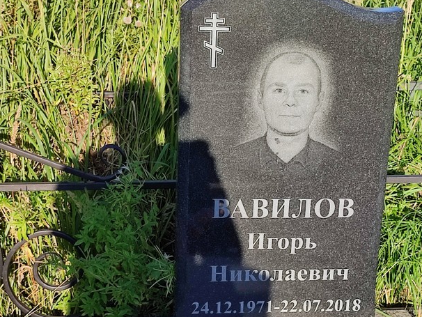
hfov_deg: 55.3
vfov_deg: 42.9
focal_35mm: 33
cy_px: 172
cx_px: 227
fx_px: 402
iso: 50
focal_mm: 6.04
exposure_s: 1/443
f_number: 1.9
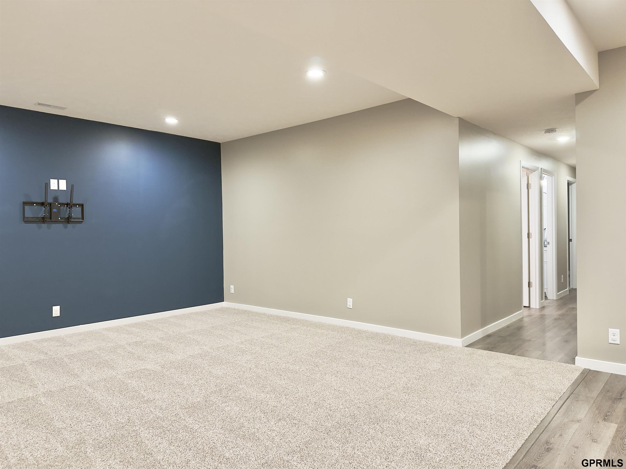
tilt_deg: -0.8
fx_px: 434
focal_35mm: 24
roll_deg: +1.1
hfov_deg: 71.6
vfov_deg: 56.8
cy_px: 234
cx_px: 313
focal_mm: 6.76
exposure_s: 1/60
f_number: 1.78
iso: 200
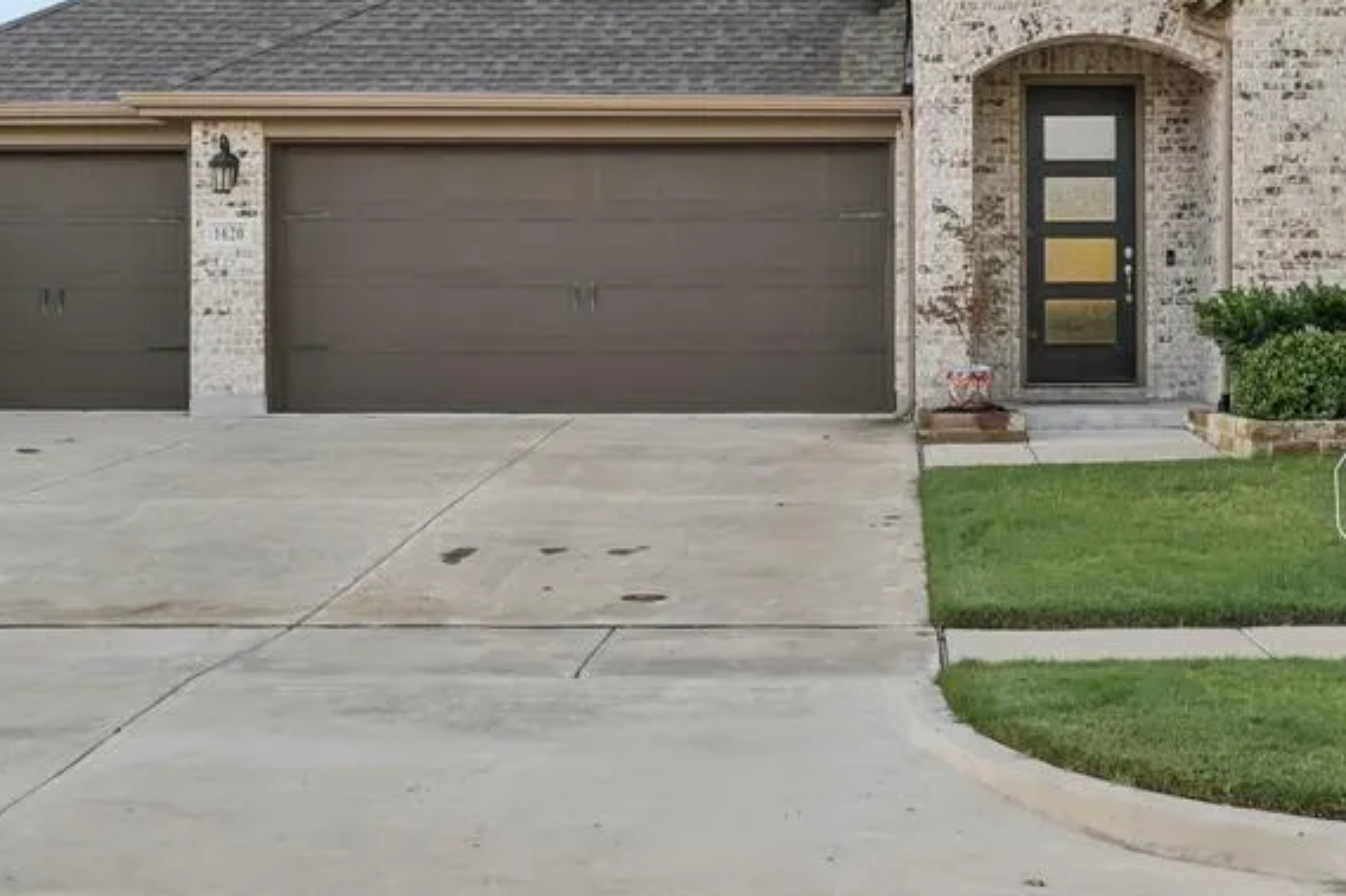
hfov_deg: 36.5
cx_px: 897
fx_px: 2018
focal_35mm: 54
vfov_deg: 24.6
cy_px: 180
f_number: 8
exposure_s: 1/200
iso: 400
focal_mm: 30
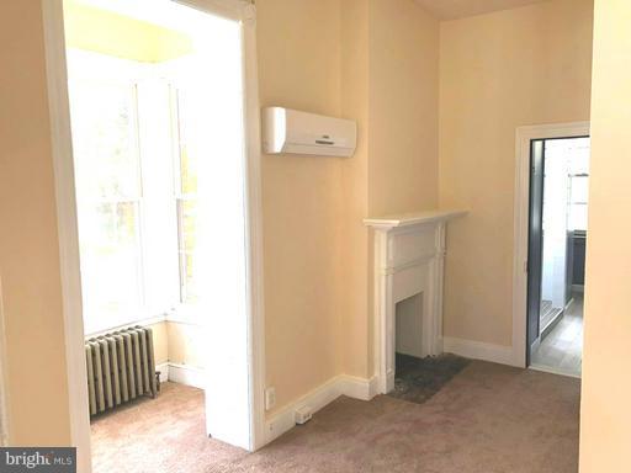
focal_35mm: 28
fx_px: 510
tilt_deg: -7.8
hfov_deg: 63.4
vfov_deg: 49.7
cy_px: 236
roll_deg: +1.3
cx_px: 316
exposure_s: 1/120
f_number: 1.8
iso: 32
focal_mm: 3.99
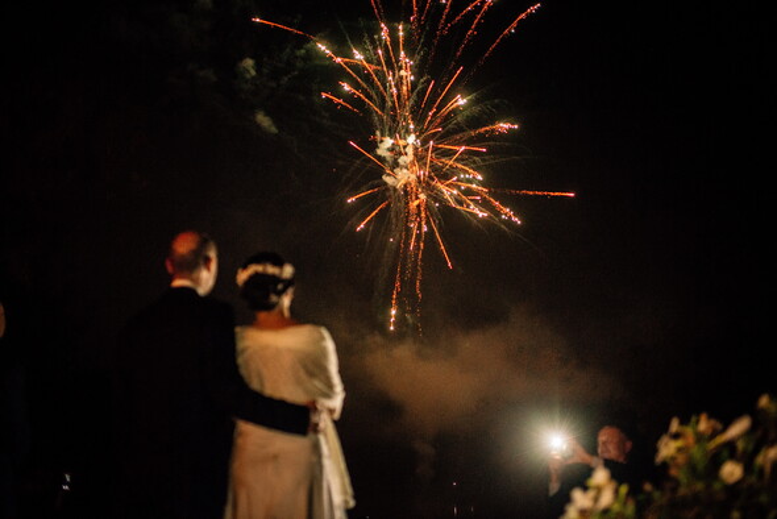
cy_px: 260
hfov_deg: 54.4
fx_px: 756
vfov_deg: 37.9
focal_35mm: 35
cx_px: 388
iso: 4000
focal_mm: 35
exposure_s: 1/100
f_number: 2
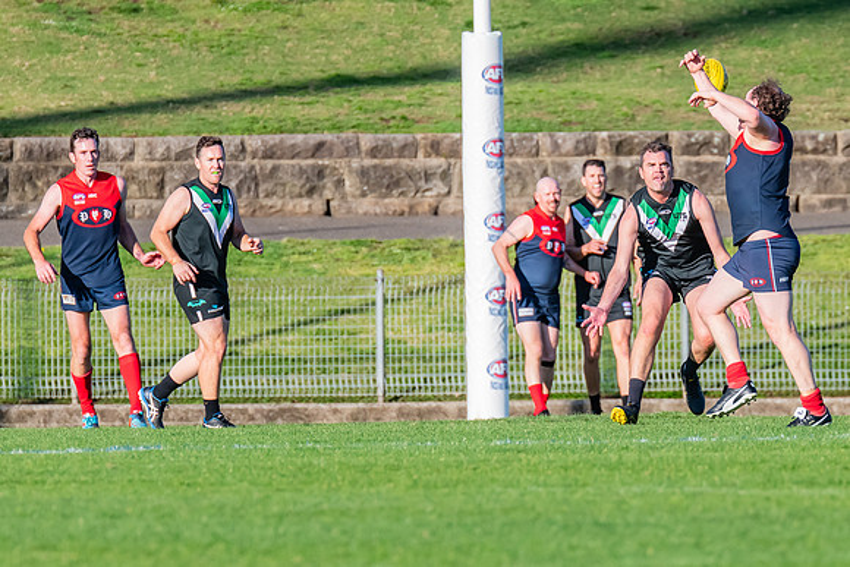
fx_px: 19712
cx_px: 727
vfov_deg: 1.6
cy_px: 181
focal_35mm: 835
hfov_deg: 2.5
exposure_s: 1/1600
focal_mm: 420
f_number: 8
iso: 800
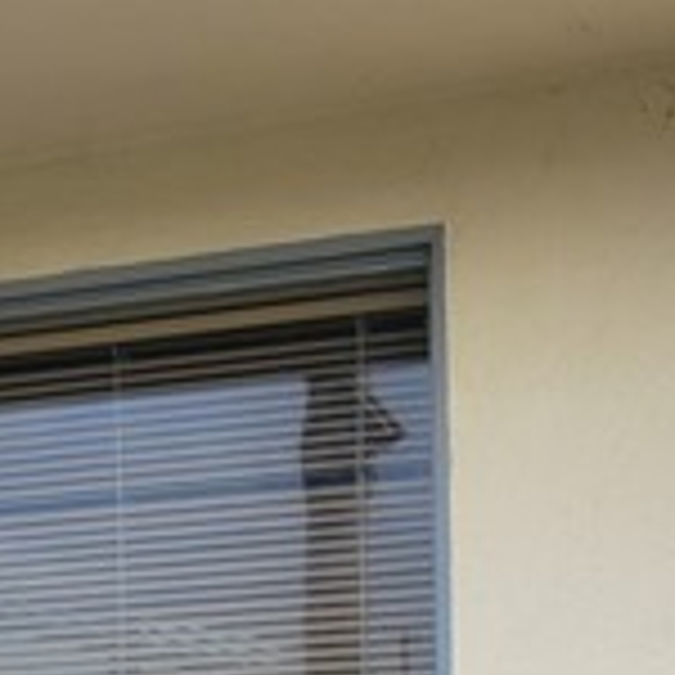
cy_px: 896
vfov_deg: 16.7
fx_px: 2162
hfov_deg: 16.3
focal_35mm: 98
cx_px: 999
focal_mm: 5.4
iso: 40
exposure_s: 1/388
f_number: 1.8
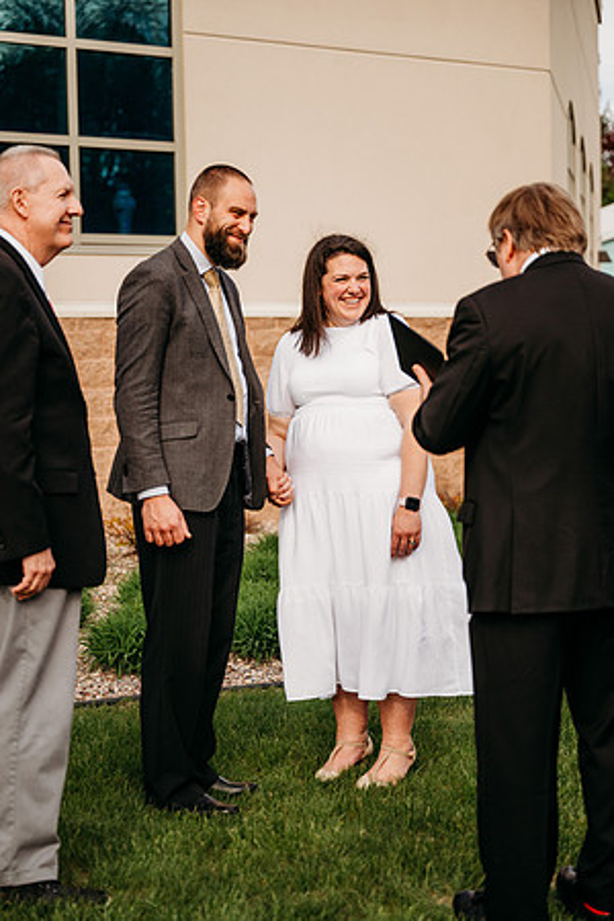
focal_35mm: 64
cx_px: 307
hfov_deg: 21.2
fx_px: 1637
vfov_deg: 31.4
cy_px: 460
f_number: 2.8
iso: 200
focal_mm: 64
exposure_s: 1/3200
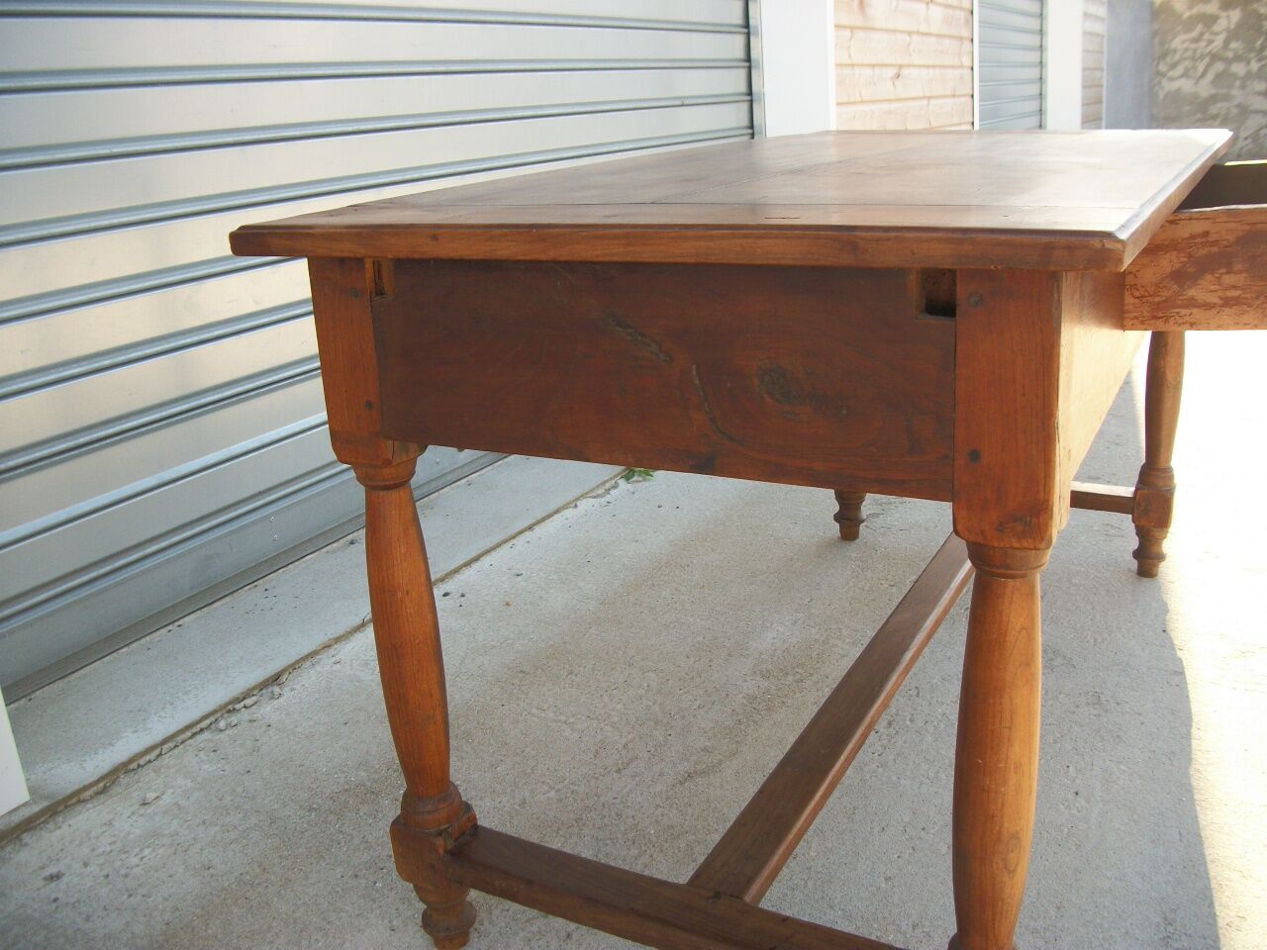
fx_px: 1171
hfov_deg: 56.8
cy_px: 475
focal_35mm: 32
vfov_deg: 44.2
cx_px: 634
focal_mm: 5.7
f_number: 2.9
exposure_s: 1/160
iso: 80
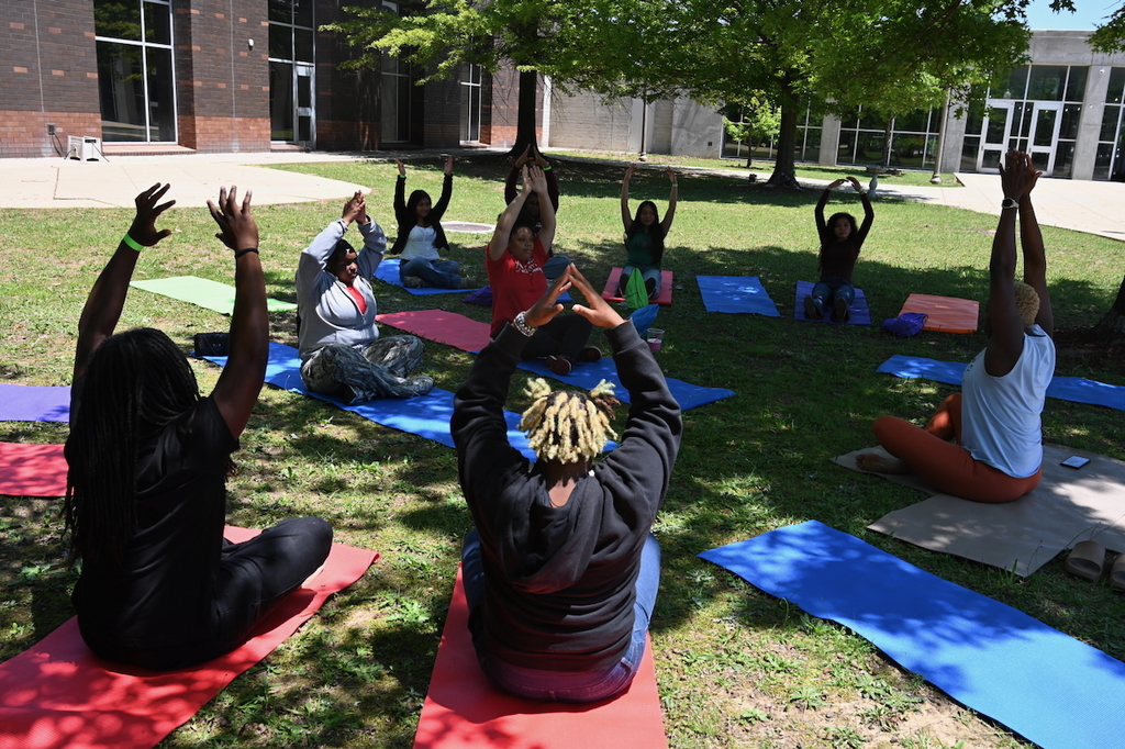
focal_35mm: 32
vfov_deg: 41.1
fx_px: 1000
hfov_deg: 58.7
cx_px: 562
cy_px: 374
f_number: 7.1
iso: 100
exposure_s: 1/200
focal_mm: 32
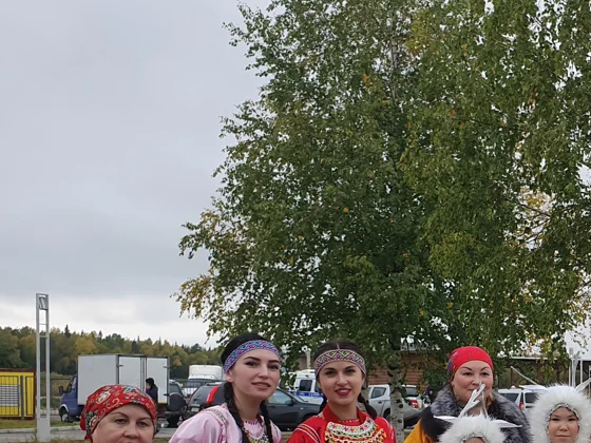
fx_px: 1110
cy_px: 413
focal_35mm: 65
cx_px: 671
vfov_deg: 22.0
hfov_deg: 27.0
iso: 50
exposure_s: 1/120
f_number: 2.4
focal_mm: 4.32
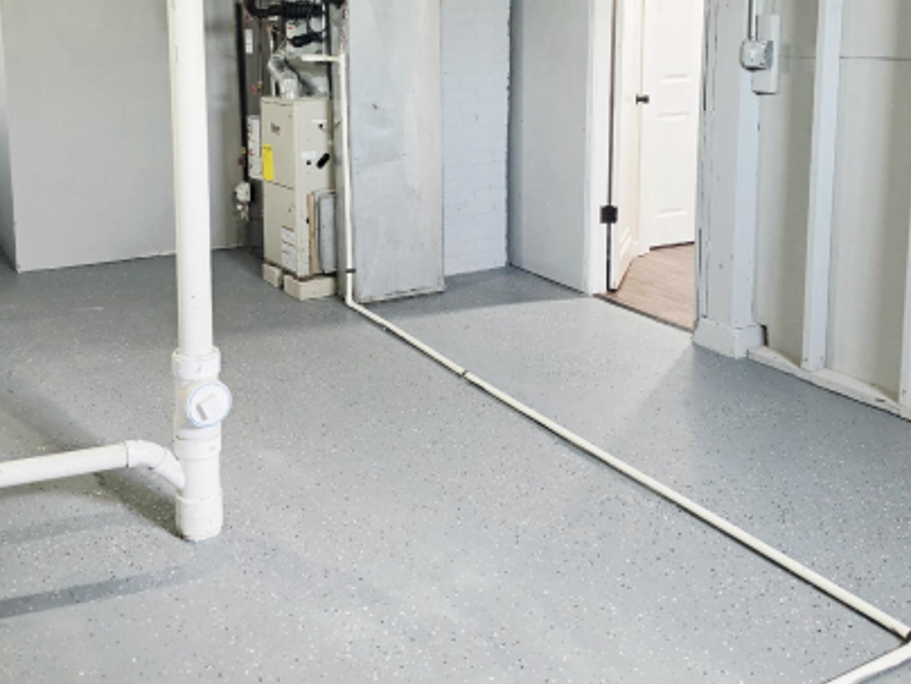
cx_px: 355
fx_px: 1000
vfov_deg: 36.8
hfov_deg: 48.6
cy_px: 165
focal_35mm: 38
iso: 500
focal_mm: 6.5
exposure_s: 1/120
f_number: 1.4
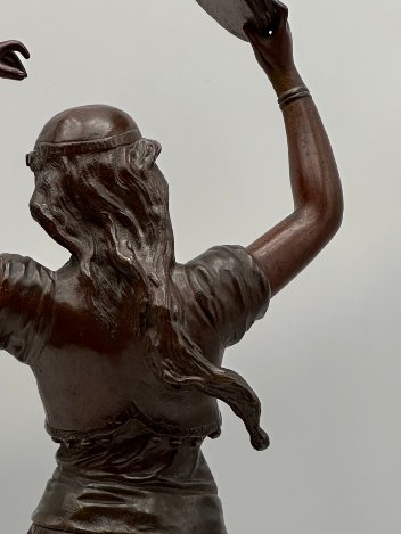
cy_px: 578
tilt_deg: -5.7
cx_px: 39
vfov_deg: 9.9
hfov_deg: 7.5
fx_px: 3041
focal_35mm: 197
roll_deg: -2.0
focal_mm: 9
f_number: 2.8
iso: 32
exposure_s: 1/139
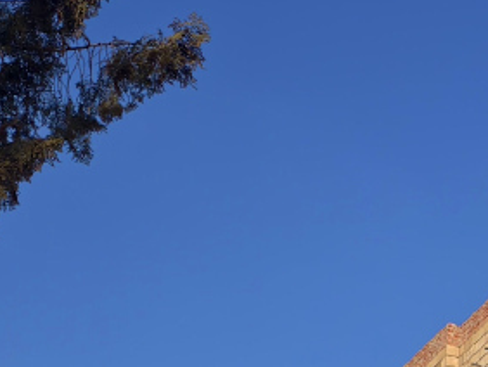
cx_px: 812
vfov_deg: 13.4
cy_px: 493
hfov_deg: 16.3
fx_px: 1496
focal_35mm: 106
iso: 72
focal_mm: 6.54
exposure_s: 1/3367
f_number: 1.57
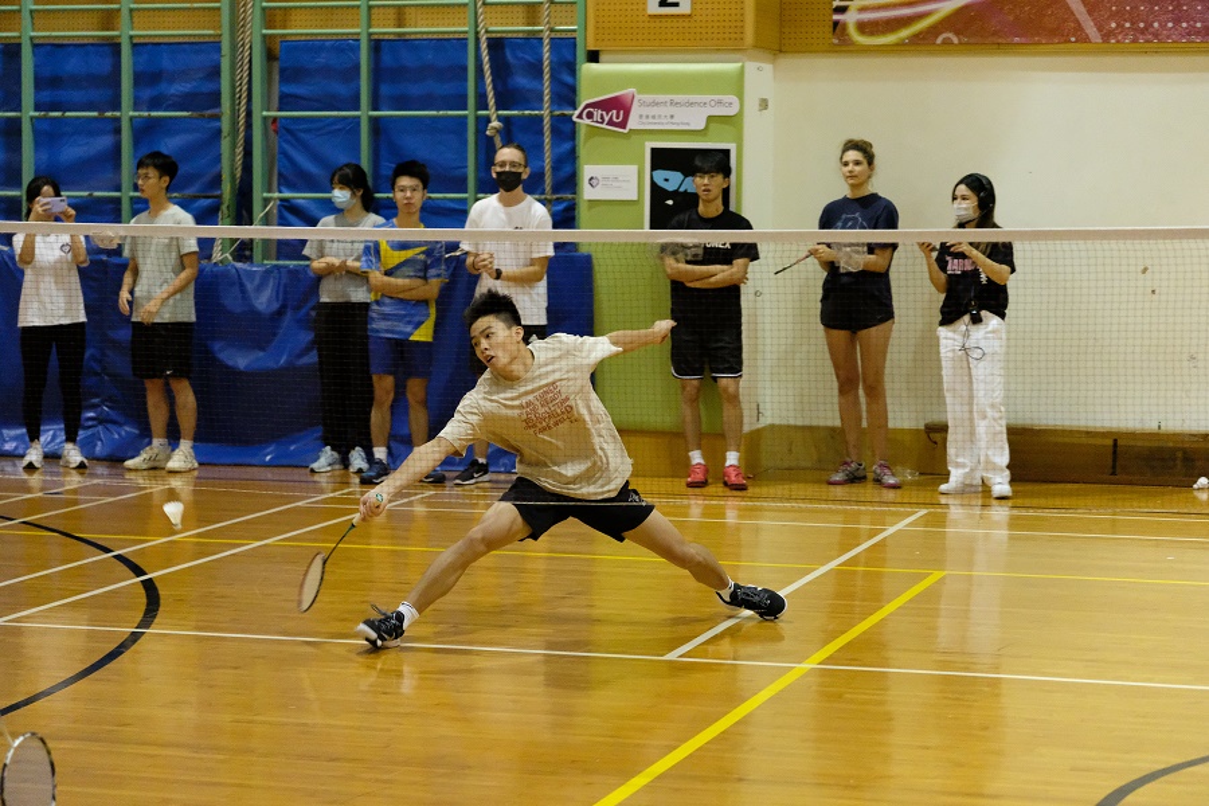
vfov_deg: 16.5
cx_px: 604
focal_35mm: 83
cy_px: 403
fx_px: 2787
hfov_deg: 24.5
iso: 10000
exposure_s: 1/400
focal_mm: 55
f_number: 3.5
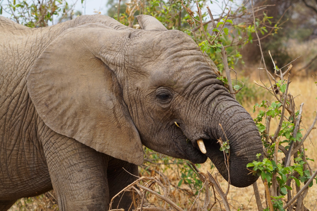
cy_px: 106
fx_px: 924
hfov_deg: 19.5
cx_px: 158
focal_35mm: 105
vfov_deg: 13.0
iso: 100
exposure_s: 1/250
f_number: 5
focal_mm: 70
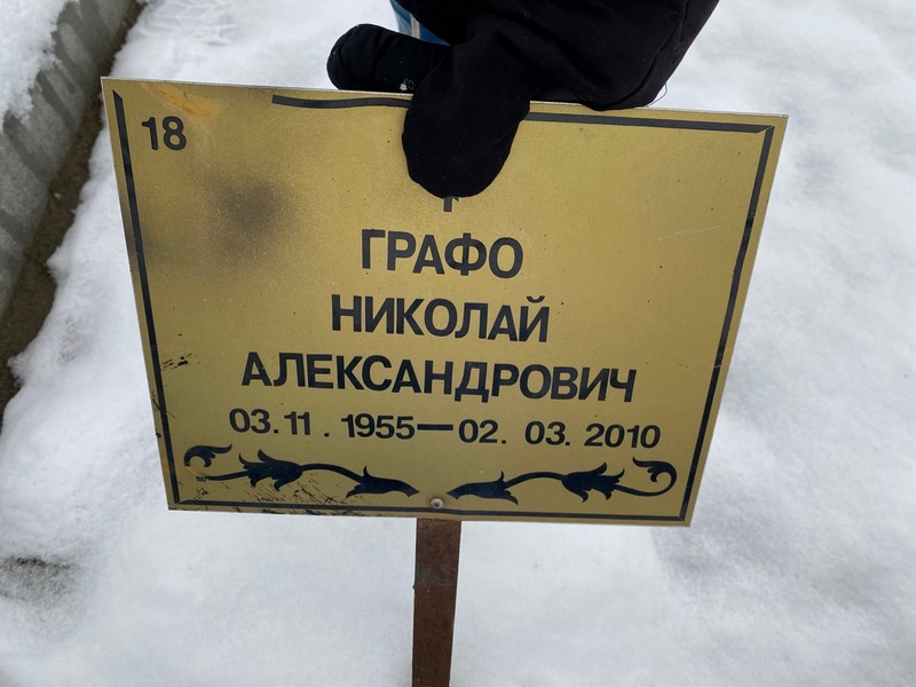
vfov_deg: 53.1
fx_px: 688
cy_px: 344
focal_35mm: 26
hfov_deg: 67.3
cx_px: 458
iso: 40
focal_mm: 4.25
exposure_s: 1/122
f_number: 1.8
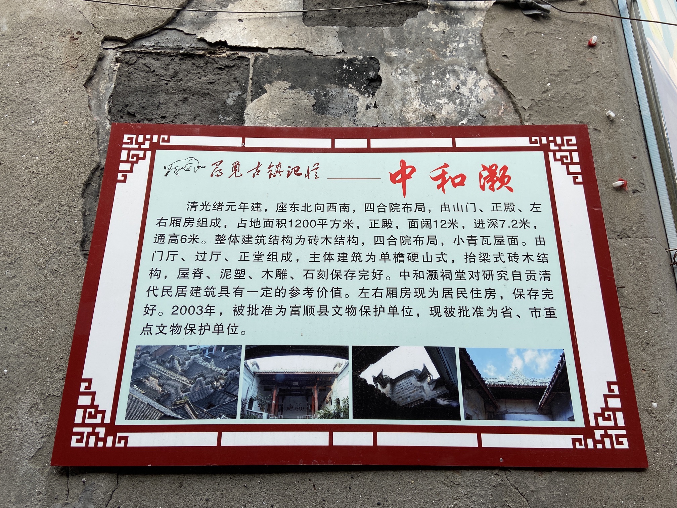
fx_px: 508
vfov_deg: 53.1
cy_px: 254
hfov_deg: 67.3
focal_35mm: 26
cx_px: 338
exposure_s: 1/747
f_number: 1.8
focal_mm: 4.25
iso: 32
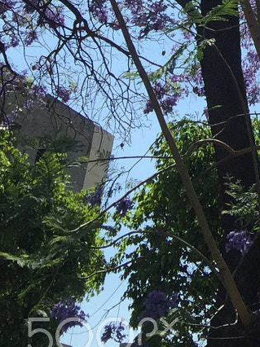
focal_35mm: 109
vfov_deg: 16.2
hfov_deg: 12.4
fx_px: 1093
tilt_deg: +36.9
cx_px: 465
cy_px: -209
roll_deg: -0.1
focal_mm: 4.15
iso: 32
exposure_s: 1/2083
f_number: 2.2
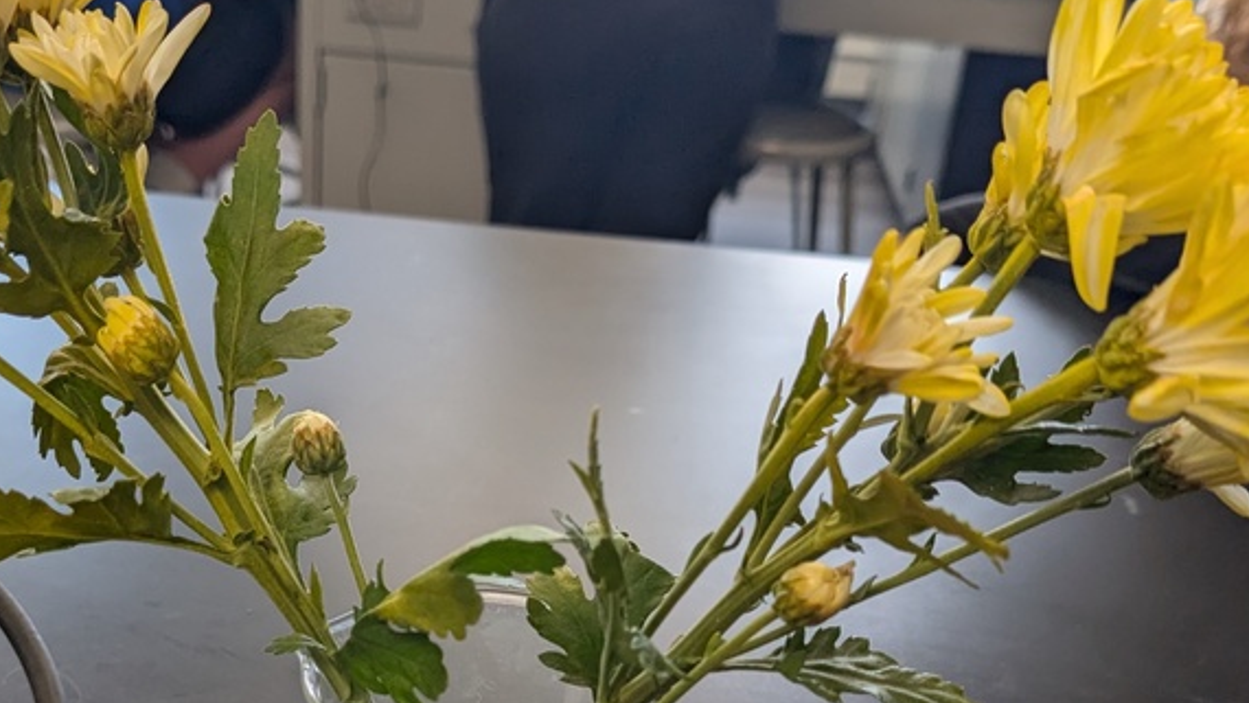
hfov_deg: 43.4
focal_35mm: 47
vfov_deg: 24.6
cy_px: 659
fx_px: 1557
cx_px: 468
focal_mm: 6.9
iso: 143
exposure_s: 1/120
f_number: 1.68
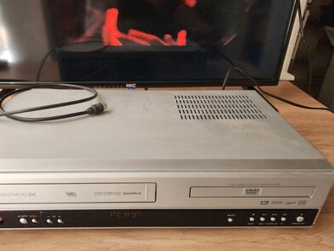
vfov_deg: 49.6
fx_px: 270
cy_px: 148
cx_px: 150
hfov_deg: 63.3
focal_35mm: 28
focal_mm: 6.4
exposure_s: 1/120
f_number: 1.8
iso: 250
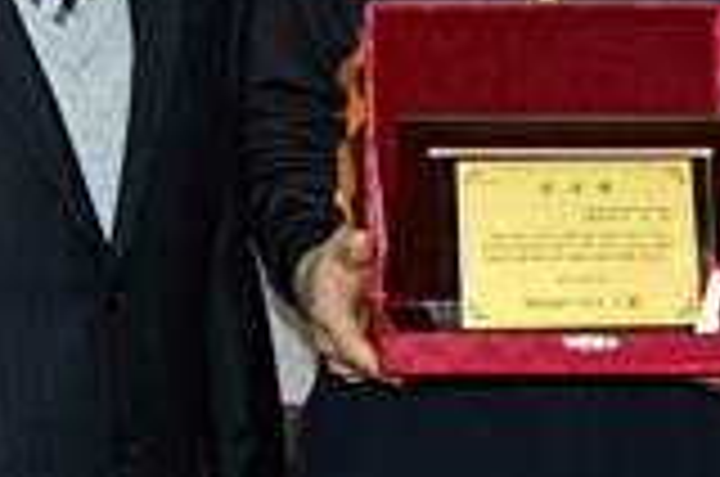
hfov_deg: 19.0
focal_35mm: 108
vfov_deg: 12.6
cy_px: 32
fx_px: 2147
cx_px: 320
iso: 400
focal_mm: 23
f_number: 3.8
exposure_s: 1/60
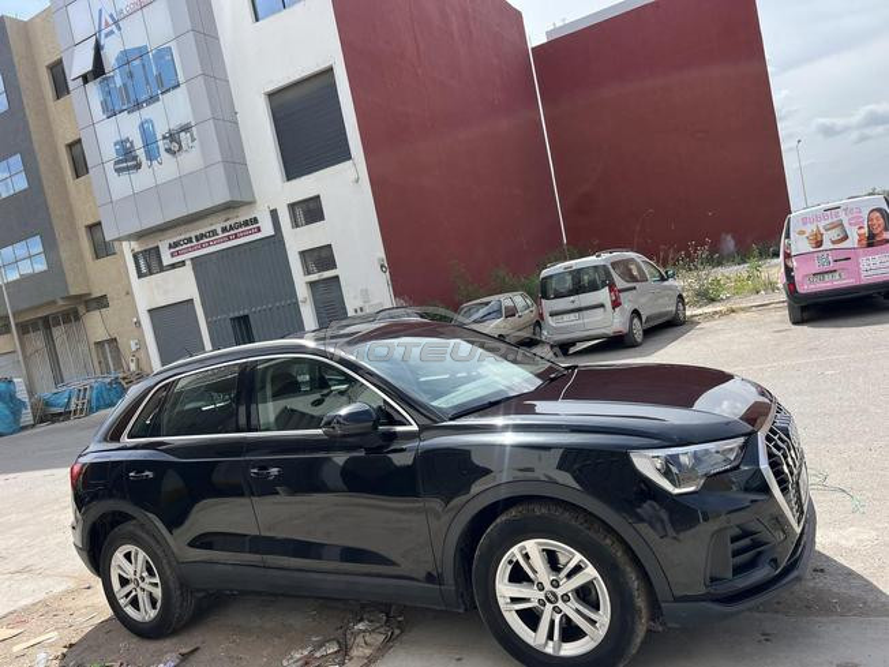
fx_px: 668
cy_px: 334
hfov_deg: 67.3
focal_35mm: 26
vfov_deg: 53.1
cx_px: 444
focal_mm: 5.7
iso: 50
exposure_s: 1/2915
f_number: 1.5
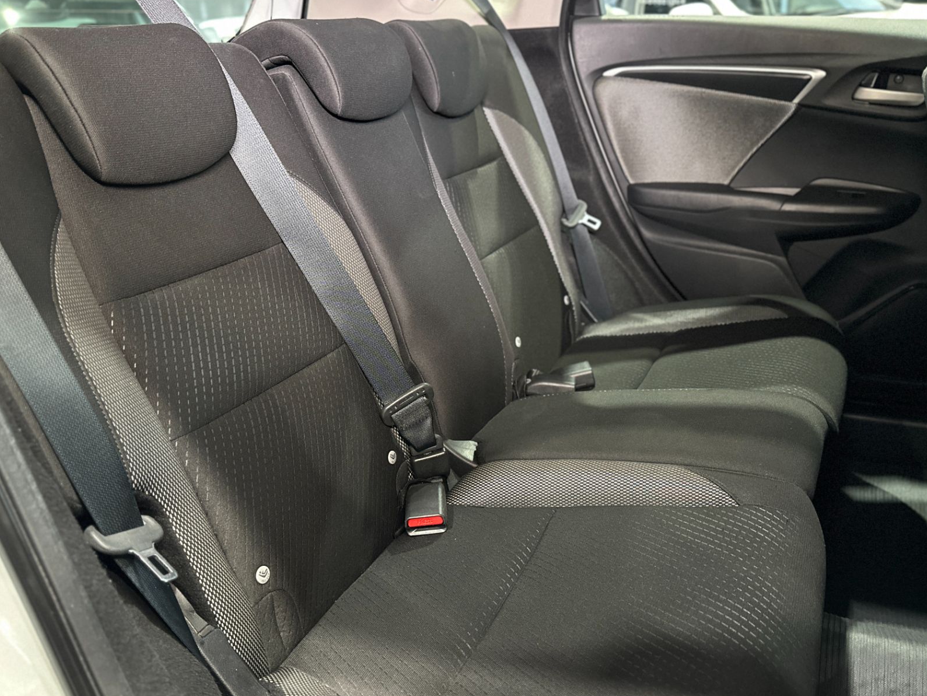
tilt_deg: -22.4
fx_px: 777
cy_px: 368
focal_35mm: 29
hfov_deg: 61.7
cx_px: 457
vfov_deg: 48.2
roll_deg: +3.9
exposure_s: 1/30
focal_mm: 6.86
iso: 800
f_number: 1.78
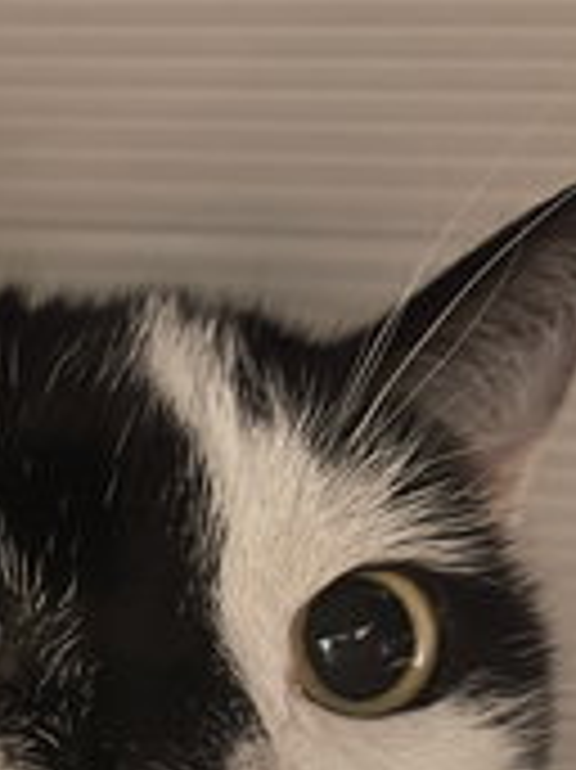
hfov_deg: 18.6
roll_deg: -1.8
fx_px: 1622
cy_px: 768
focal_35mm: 73
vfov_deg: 25.4
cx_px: -184
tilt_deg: -22.3
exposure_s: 1/11
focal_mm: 5.1
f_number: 1.6
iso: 640
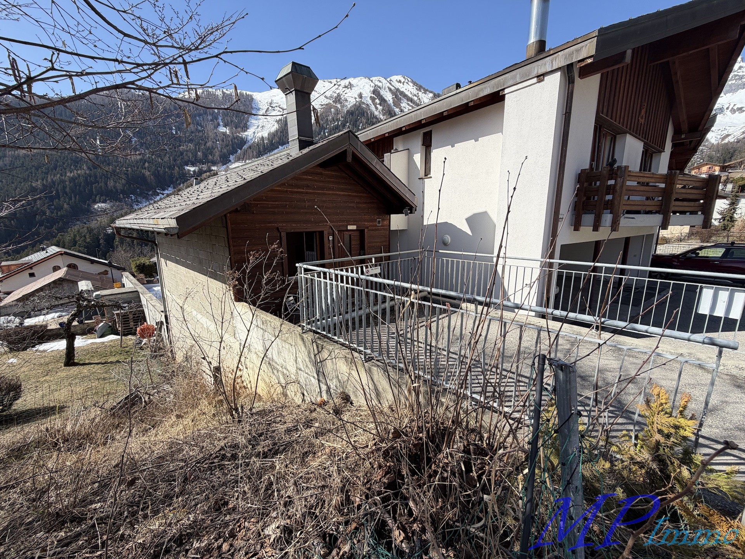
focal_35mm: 14
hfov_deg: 102.1
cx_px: 372
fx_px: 301
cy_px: 280
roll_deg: +0.9
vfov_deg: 85.7
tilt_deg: -9.0
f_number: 2.2
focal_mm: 2.22
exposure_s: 1/770
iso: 32
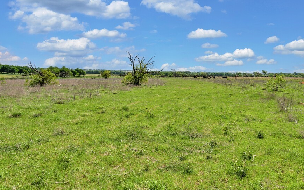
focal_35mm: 36
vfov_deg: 35.2
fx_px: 298
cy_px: 80
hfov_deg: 53.9
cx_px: 170
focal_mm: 30
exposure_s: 1/800
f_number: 8
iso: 100
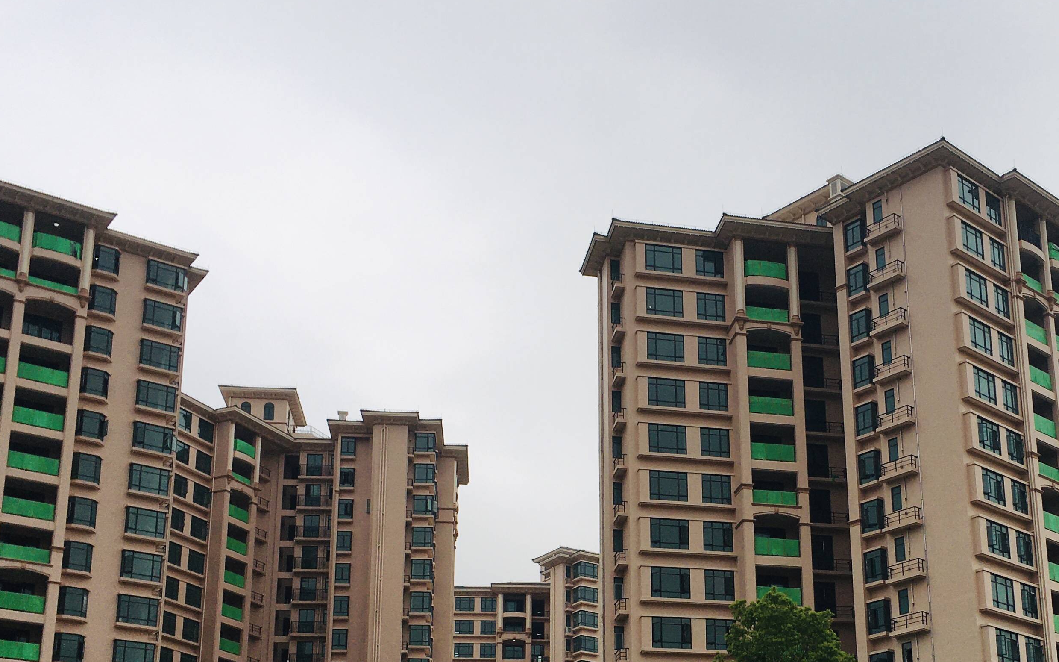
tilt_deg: +16.9
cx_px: 728
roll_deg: +1.9
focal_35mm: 50
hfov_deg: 39.7
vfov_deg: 25.1
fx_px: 1443
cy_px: 586
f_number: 2.2
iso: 25
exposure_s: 1/1115
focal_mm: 4.15
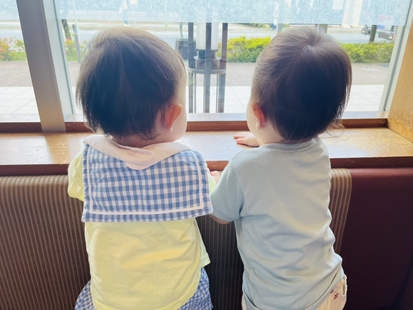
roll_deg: -1.4
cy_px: 155
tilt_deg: -24.9
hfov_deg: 67.3
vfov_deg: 53.1
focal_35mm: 26
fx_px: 310
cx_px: 206
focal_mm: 5.1
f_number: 1.6
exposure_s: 1/121
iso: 80
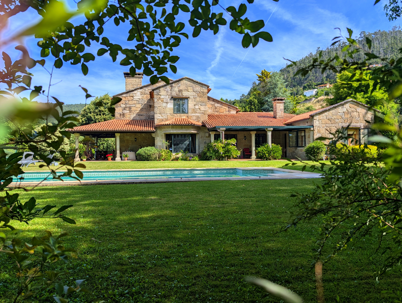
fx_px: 279
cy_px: 152
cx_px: 201
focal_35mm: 24
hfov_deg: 71.5
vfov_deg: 56.9
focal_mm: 6.9
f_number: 1.68
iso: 21
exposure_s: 1/962
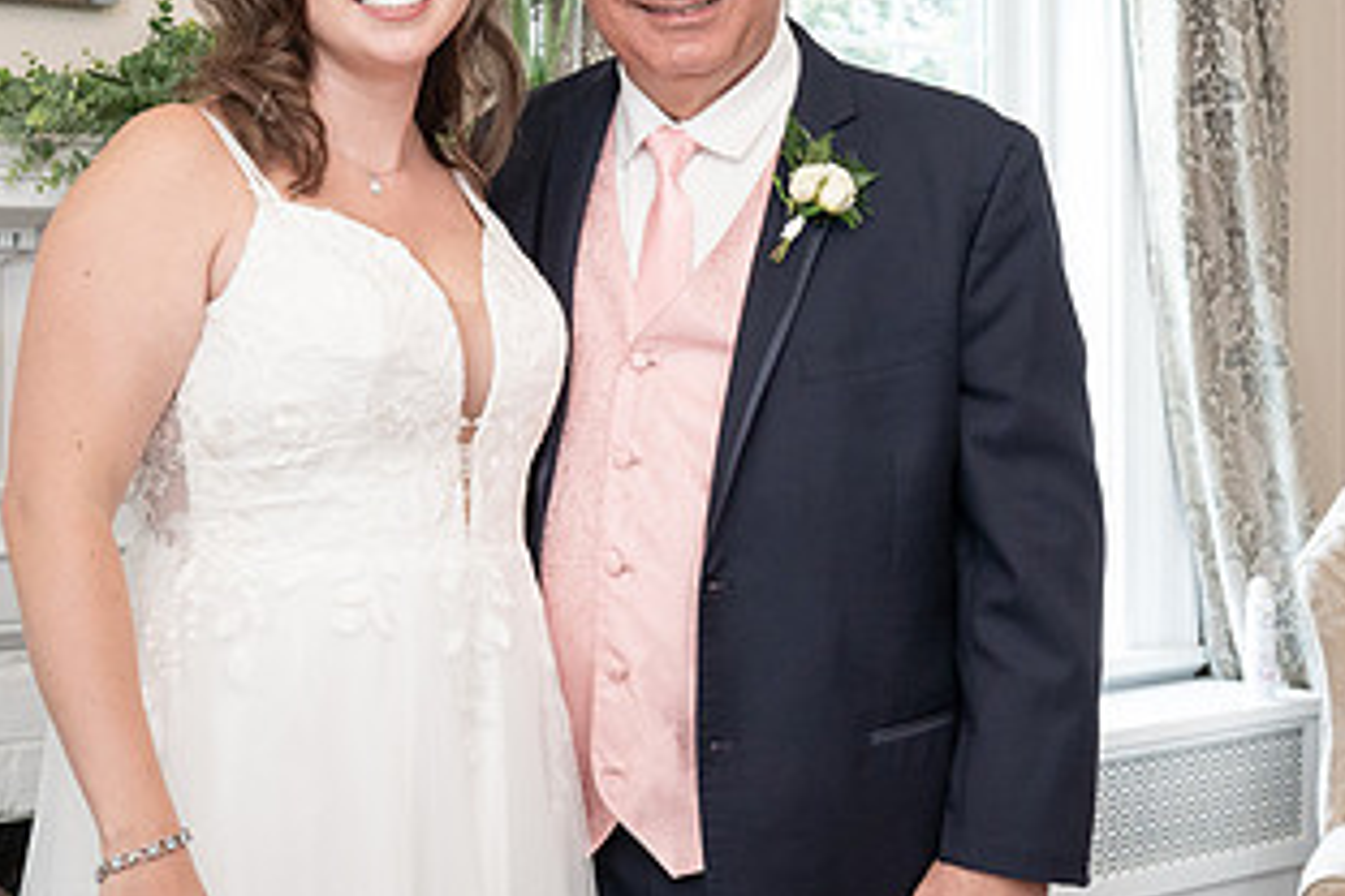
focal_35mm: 68
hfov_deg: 29.5
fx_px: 2540
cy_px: 343
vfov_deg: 20.0
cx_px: 503
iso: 2000
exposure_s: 1/200
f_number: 5.6
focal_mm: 35
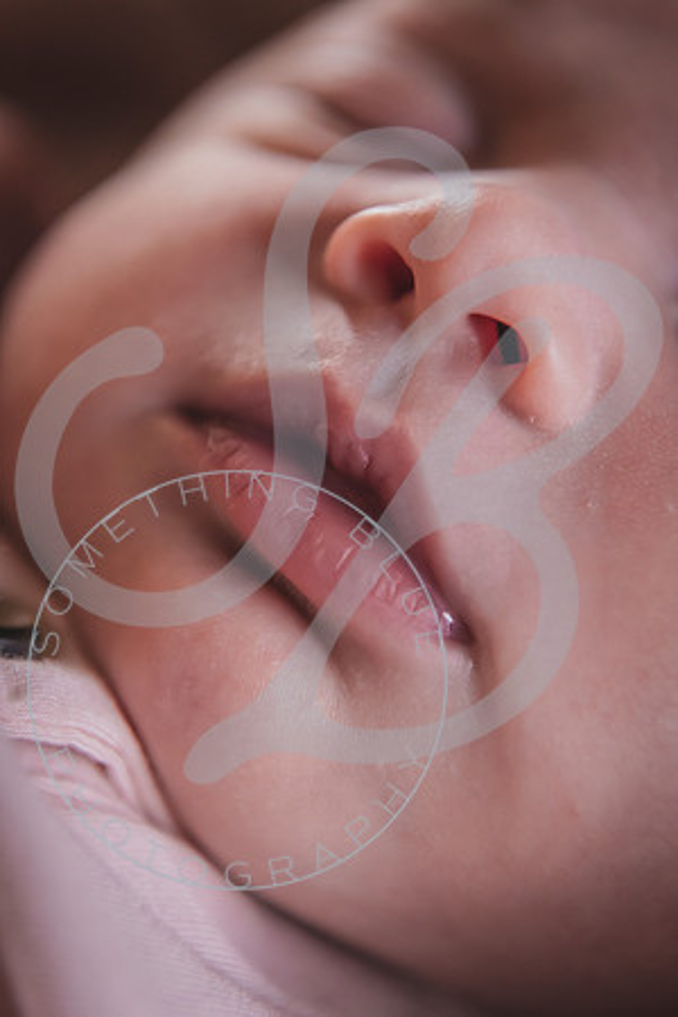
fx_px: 1977
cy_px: 508
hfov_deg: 19.5
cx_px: 339
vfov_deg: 28.8
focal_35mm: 70
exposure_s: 1/250
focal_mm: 70
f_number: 5.6
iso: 2500
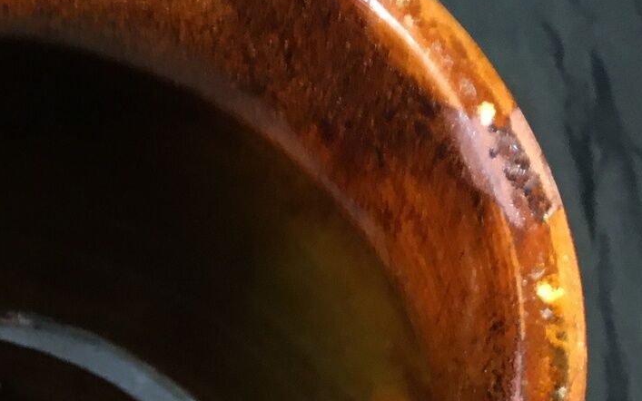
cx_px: -83
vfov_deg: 14.7
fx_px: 1522
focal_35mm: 87
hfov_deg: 22.3
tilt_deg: -61.8
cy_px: 443
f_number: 2.2
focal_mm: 4.15
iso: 100
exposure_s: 1/17
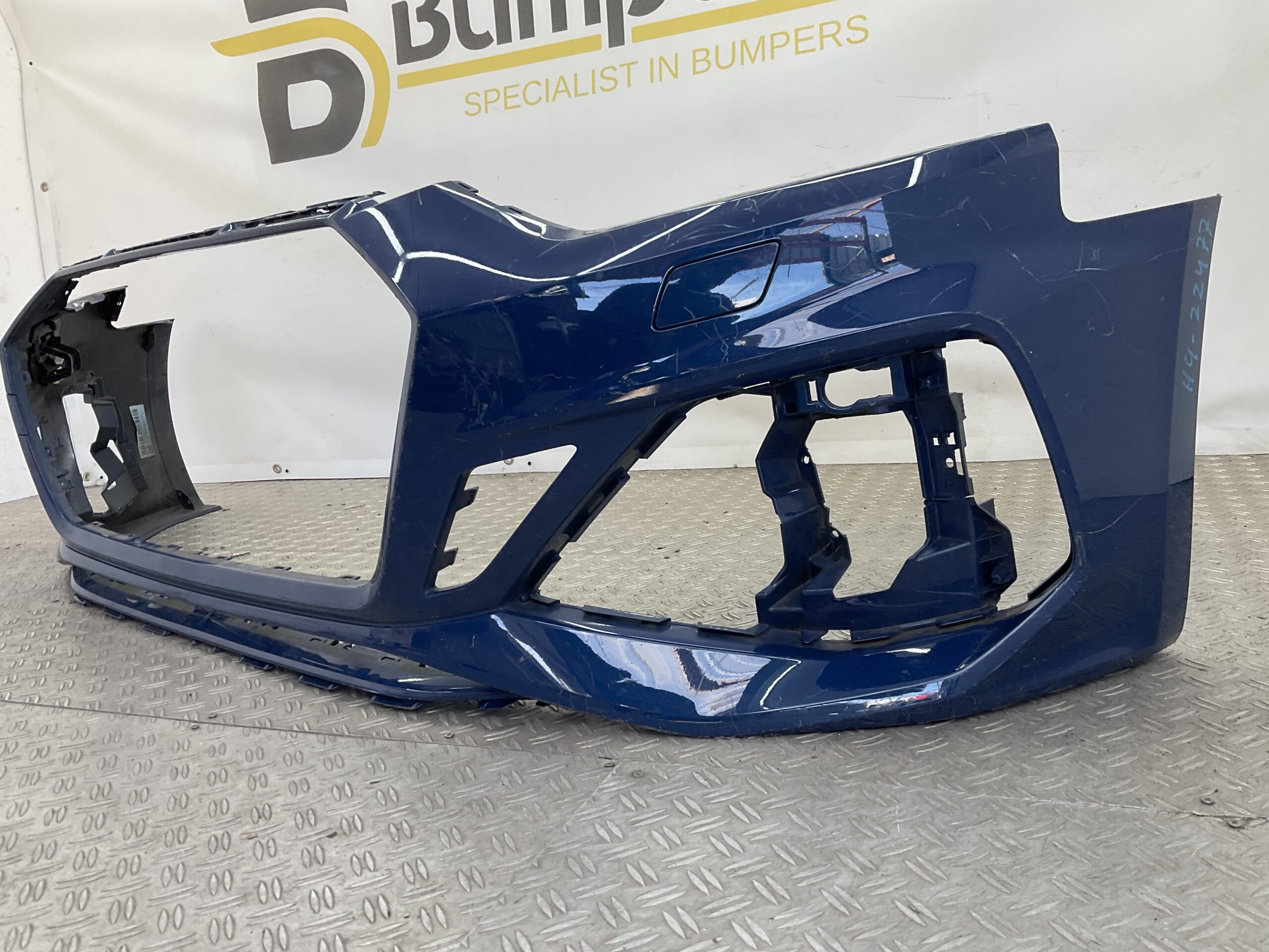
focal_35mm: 29
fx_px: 1063
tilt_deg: -11.6
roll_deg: +6.9
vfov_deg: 48.2
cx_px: 634
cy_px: 476
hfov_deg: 61.7
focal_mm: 3
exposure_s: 1/120
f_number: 1.8
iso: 25
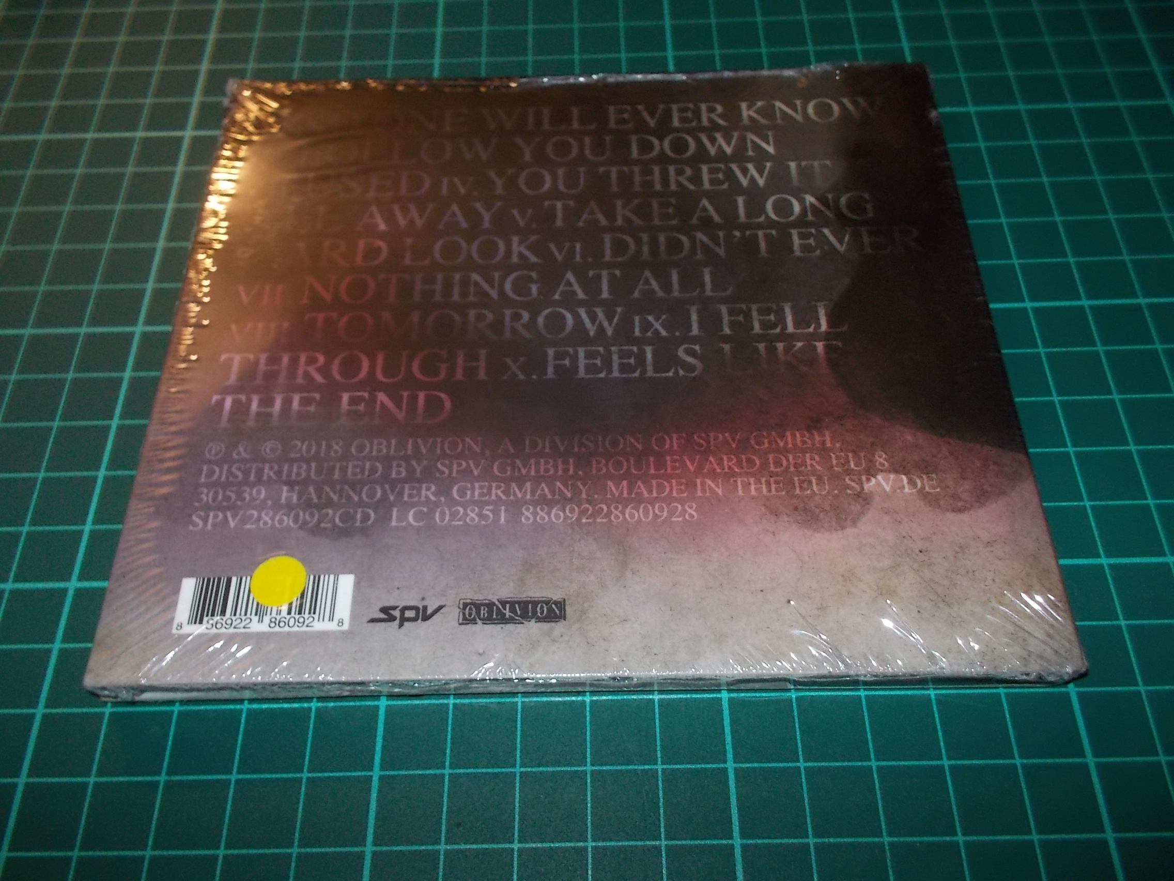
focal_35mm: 29
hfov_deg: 61.7
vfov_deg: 48.2
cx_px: 587
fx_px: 984
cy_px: 440
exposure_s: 1/30
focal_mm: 4.1
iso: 200
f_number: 3.3
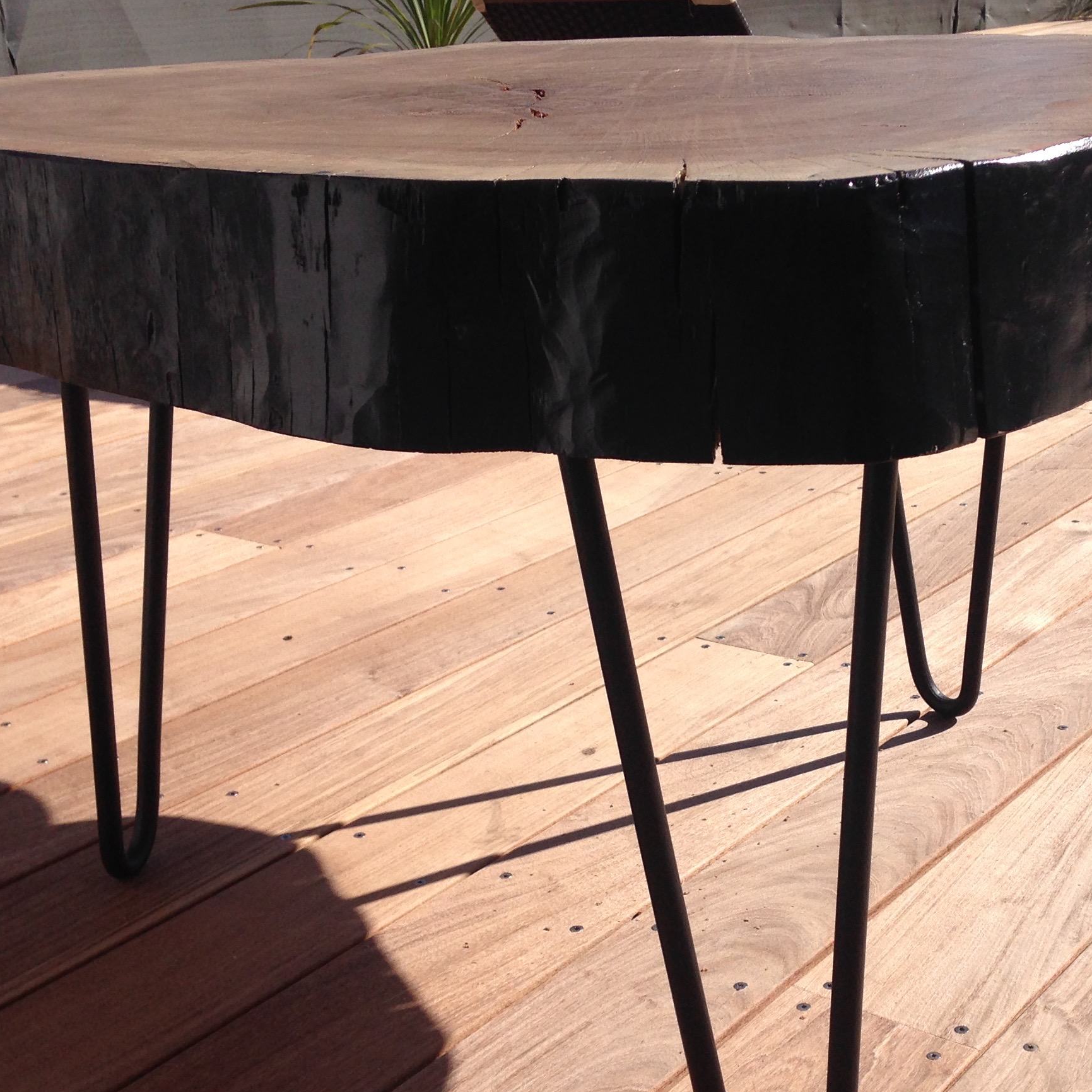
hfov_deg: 30.9
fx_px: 1963
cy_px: 670
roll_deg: +1.0
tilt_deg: -23.0
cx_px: 705
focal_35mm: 55
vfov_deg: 31.0
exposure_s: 1/2262
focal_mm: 4.12
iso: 50
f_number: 2.4
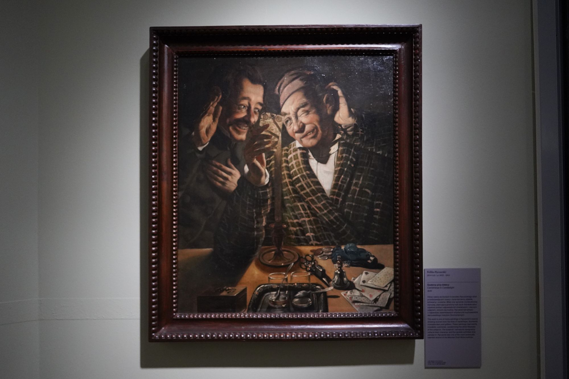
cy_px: 190
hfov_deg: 73.7
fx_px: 379
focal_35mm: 24
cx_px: 284
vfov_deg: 53.1
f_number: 3.2
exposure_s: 1/80
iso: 3200
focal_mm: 24
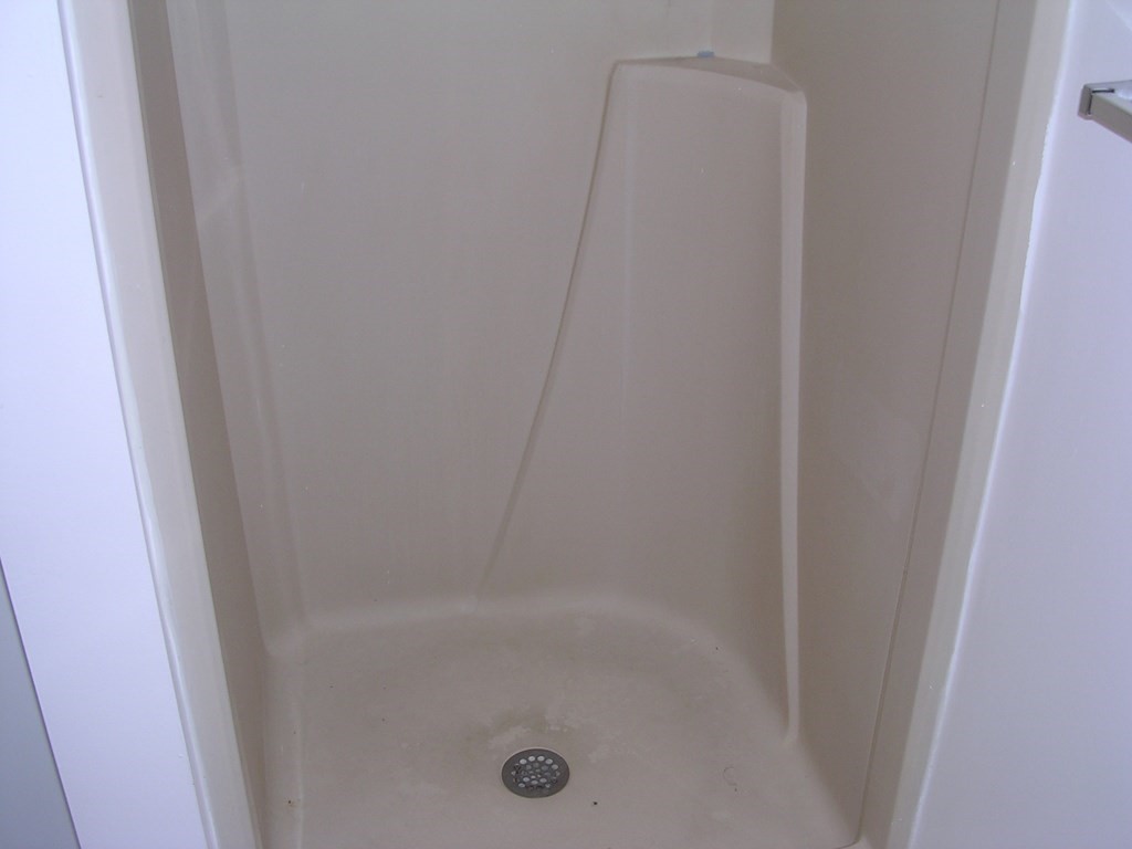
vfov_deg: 37.7
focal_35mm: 38
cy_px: 424
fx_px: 1243
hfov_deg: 49.0
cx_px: 566
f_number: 2.8
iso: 100
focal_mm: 5.8
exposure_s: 1/60.1
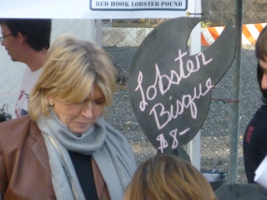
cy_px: 100
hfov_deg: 15.8
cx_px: 134
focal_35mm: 125
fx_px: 964
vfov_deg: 11.9
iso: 500
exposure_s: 1/250
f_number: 5.6
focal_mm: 14.2
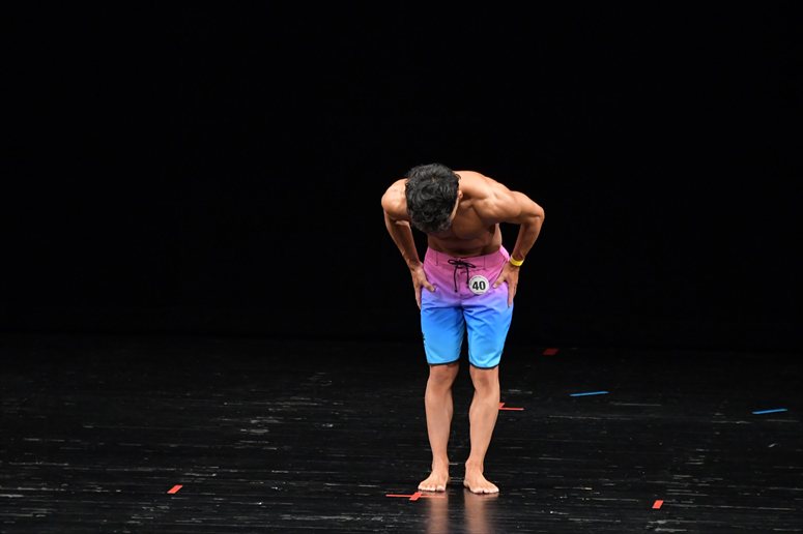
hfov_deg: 7.2
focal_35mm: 285
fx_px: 6354
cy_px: 267
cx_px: 402
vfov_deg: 4.8
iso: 3200
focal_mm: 190
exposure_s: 1/400
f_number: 5.6
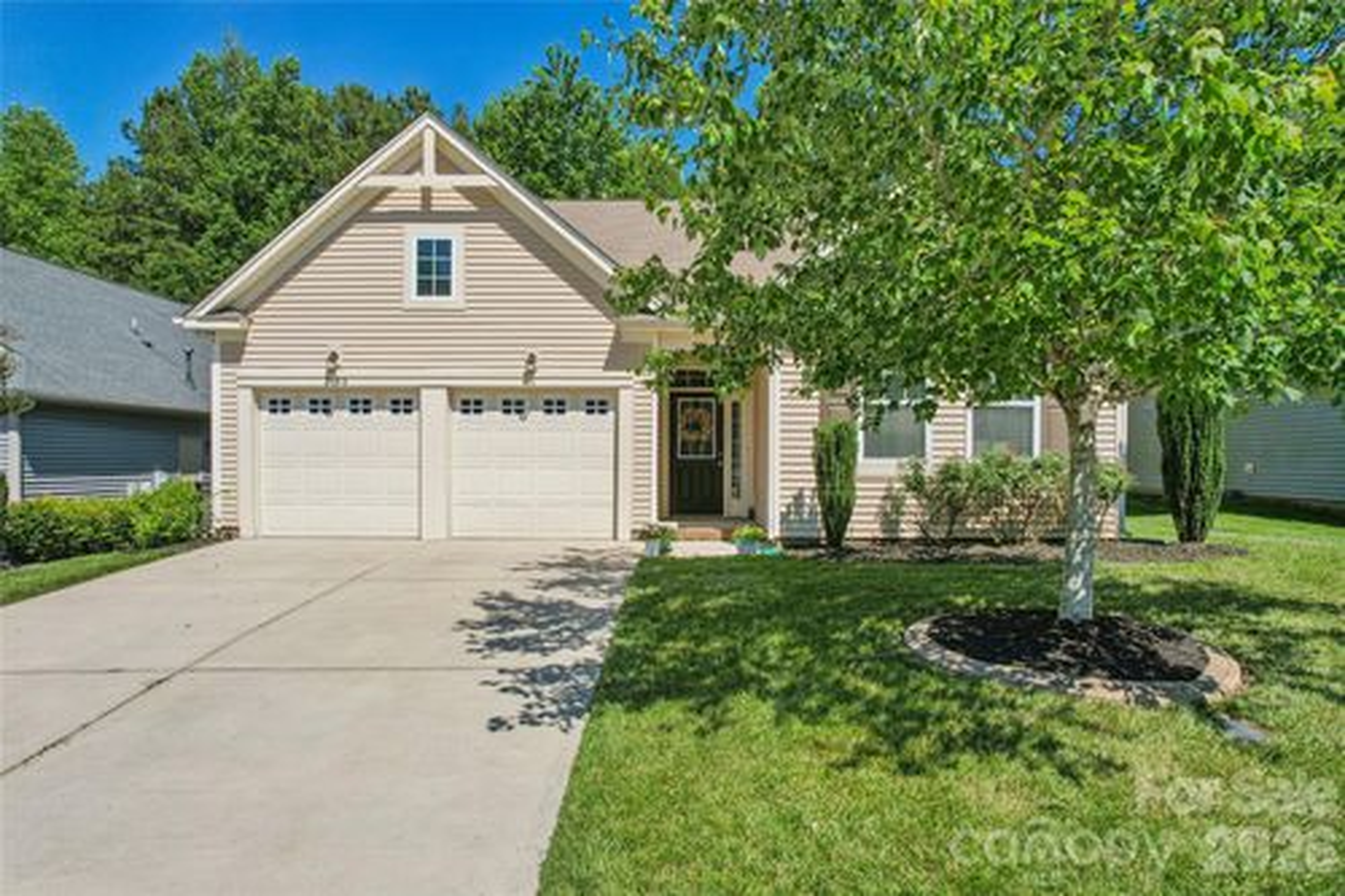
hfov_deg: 78.6
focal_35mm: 22
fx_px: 822
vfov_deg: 57.2
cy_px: 448
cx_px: 672
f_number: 2.8
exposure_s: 1/350
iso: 110
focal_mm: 8.4
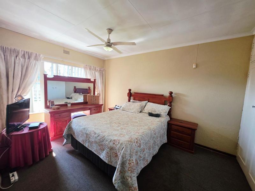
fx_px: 96
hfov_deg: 106.2
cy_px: 96
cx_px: 128
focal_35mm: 13
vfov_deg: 89.9
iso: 160
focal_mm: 2.2
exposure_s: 1/120
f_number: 1.9
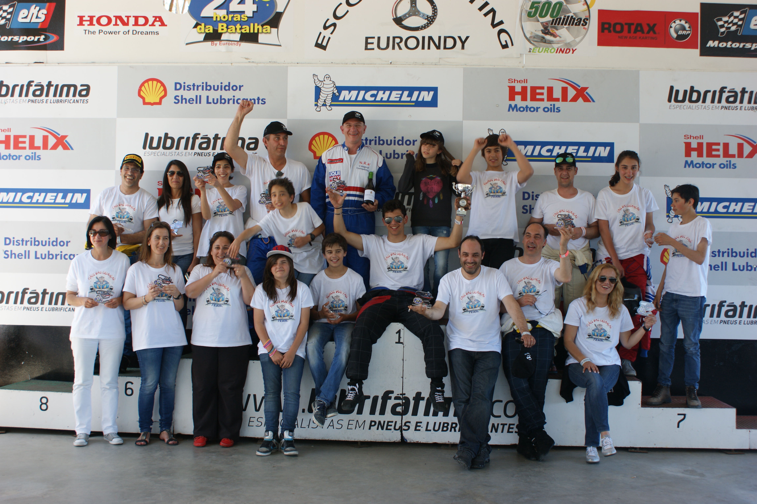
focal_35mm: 42
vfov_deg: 31.9
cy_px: 252
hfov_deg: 46.4
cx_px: 378
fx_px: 883
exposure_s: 1/50
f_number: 4.5
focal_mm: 28
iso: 100
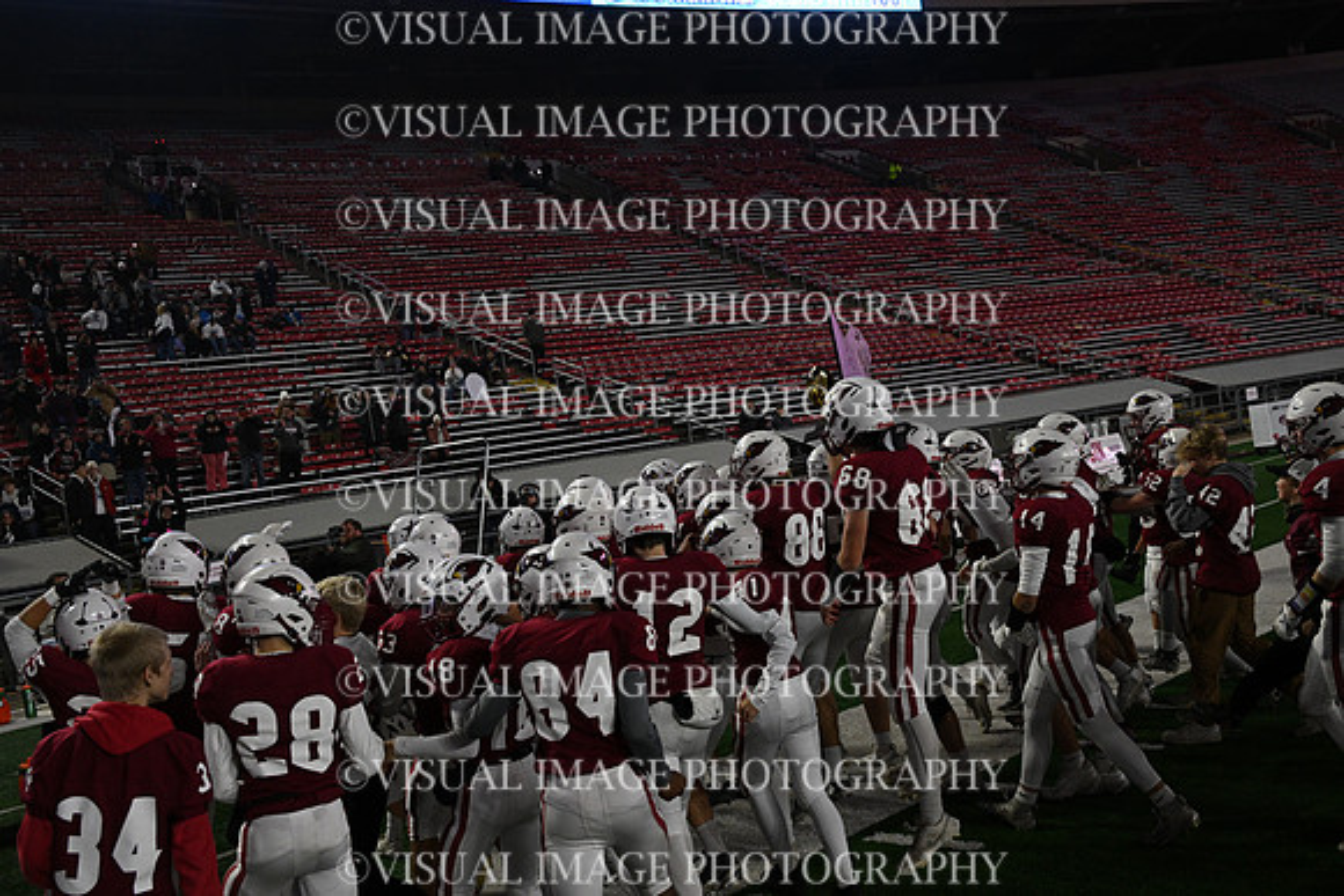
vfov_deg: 34.2
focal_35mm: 39
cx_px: 672
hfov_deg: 49.5
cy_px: 448
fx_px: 1456
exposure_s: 1/640
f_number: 4.5
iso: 3200
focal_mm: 39
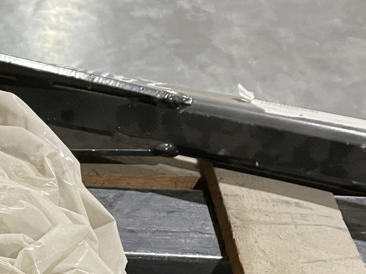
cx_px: -154
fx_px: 825
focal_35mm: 78
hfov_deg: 21.7
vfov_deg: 17.6
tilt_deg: -46.3
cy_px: 366
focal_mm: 4.2
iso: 500
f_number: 1.6
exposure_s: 1/60
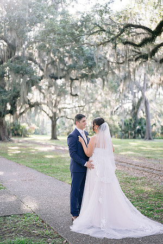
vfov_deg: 39.6
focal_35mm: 50
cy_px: 122
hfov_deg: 27.0
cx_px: 82
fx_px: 340
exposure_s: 1/320
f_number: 1.8
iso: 160
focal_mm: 50
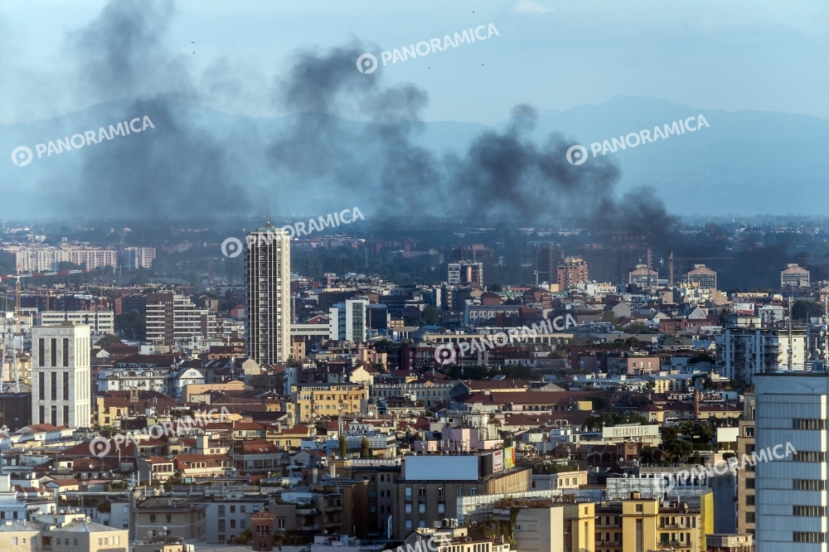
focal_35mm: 300
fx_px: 6906
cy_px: 276
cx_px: 414
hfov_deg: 6.9
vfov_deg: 4.6
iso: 800
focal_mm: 300
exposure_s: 1/640
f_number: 6.3
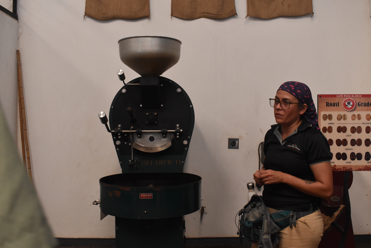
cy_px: 124
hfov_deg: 55.1
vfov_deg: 38.4
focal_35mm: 34
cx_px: 186
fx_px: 356
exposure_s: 1/15
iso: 2200
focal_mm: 23
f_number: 6.3
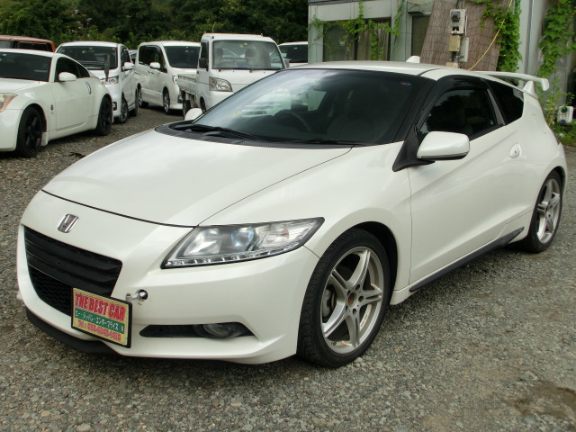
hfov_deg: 44.8
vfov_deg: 34.3
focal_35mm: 42
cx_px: 288
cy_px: 216
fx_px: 699
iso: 100
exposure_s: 1/200
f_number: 4
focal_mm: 7.38
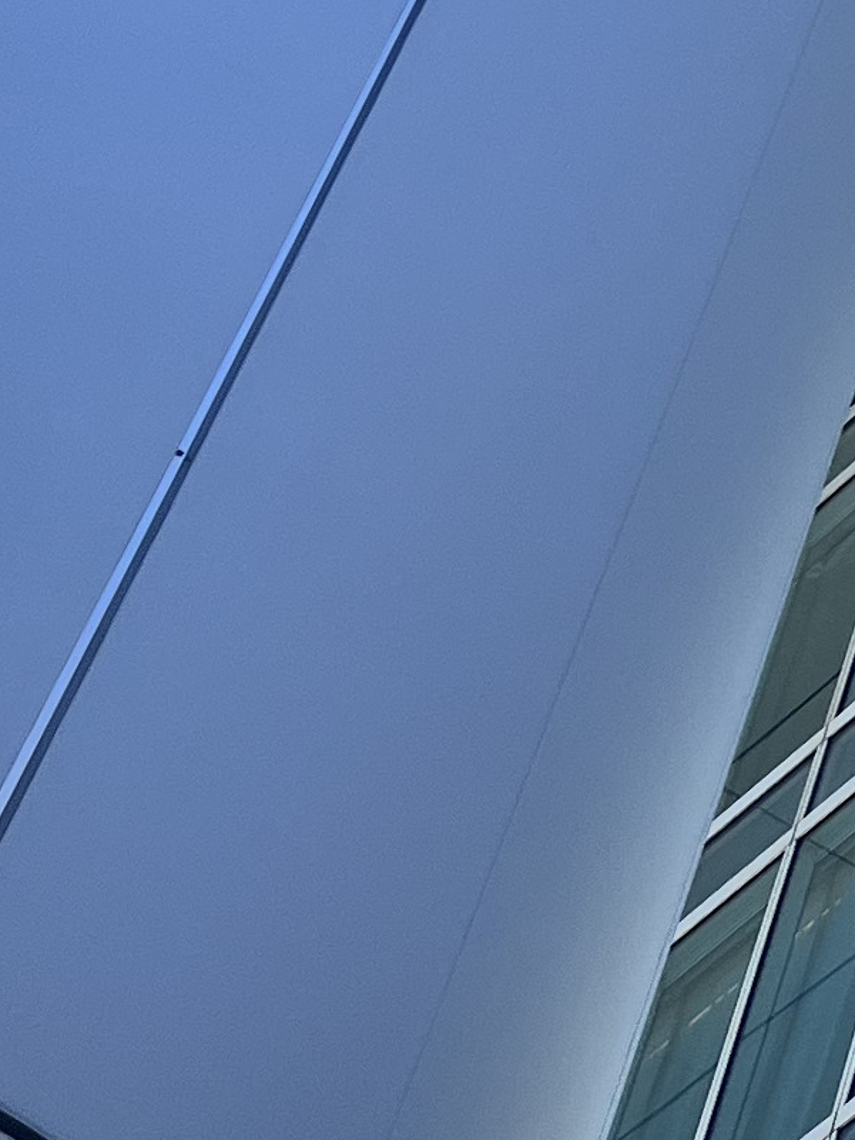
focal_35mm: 131
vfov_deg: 14.8
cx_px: 2090
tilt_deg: +54.3
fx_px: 4314
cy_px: 48
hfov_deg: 9.9
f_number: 1.6
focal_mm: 5.1
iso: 50
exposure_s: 1/1862
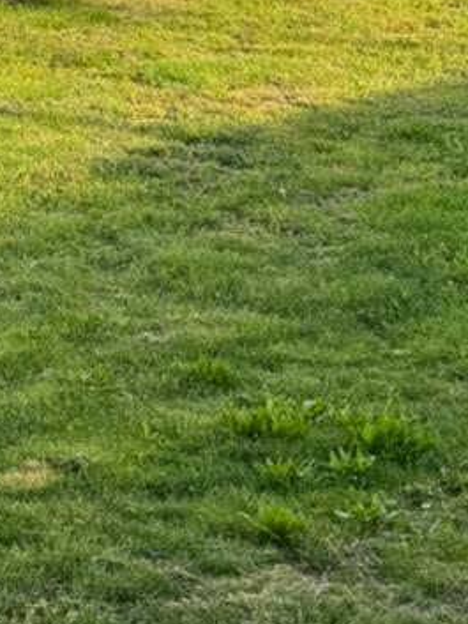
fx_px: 1838
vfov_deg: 19.2
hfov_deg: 14.5
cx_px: 276
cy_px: 376
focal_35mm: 102
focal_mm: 6.76
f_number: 1.78
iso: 80
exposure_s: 1/1980
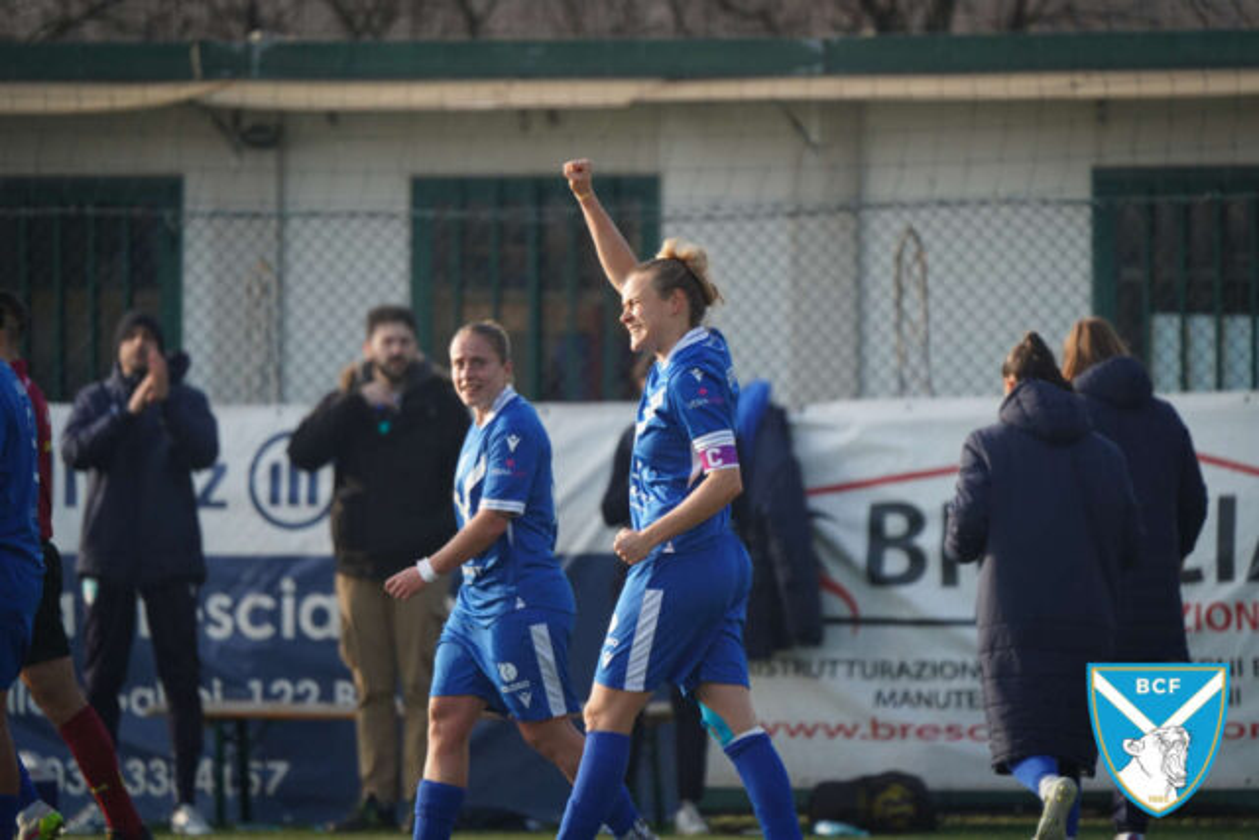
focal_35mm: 582
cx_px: 630
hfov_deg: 3.5
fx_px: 20357
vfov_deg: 2.4
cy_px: 420
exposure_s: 1/2000
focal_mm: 582
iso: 1600
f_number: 6.3
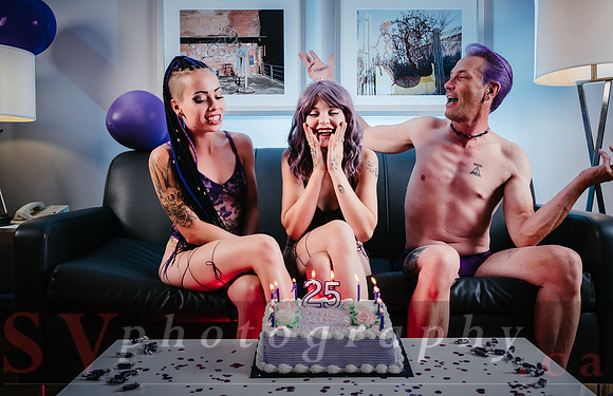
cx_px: 306
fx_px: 567
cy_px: 198
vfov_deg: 38.6
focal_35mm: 34
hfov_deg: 56.8
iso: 200
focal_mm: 16
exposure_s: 1/160
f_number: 3.5
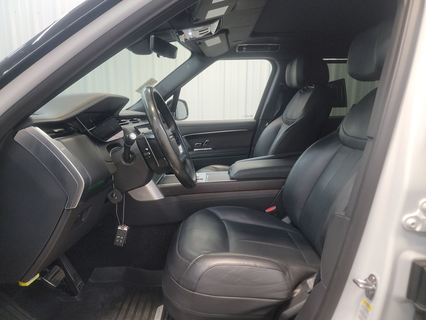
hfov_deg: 71.6
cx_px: 213
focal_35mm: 24
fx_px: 295
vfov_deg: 56.8
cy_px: 160
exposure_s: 1/59
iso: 428
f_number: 1.8
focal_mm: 6.7
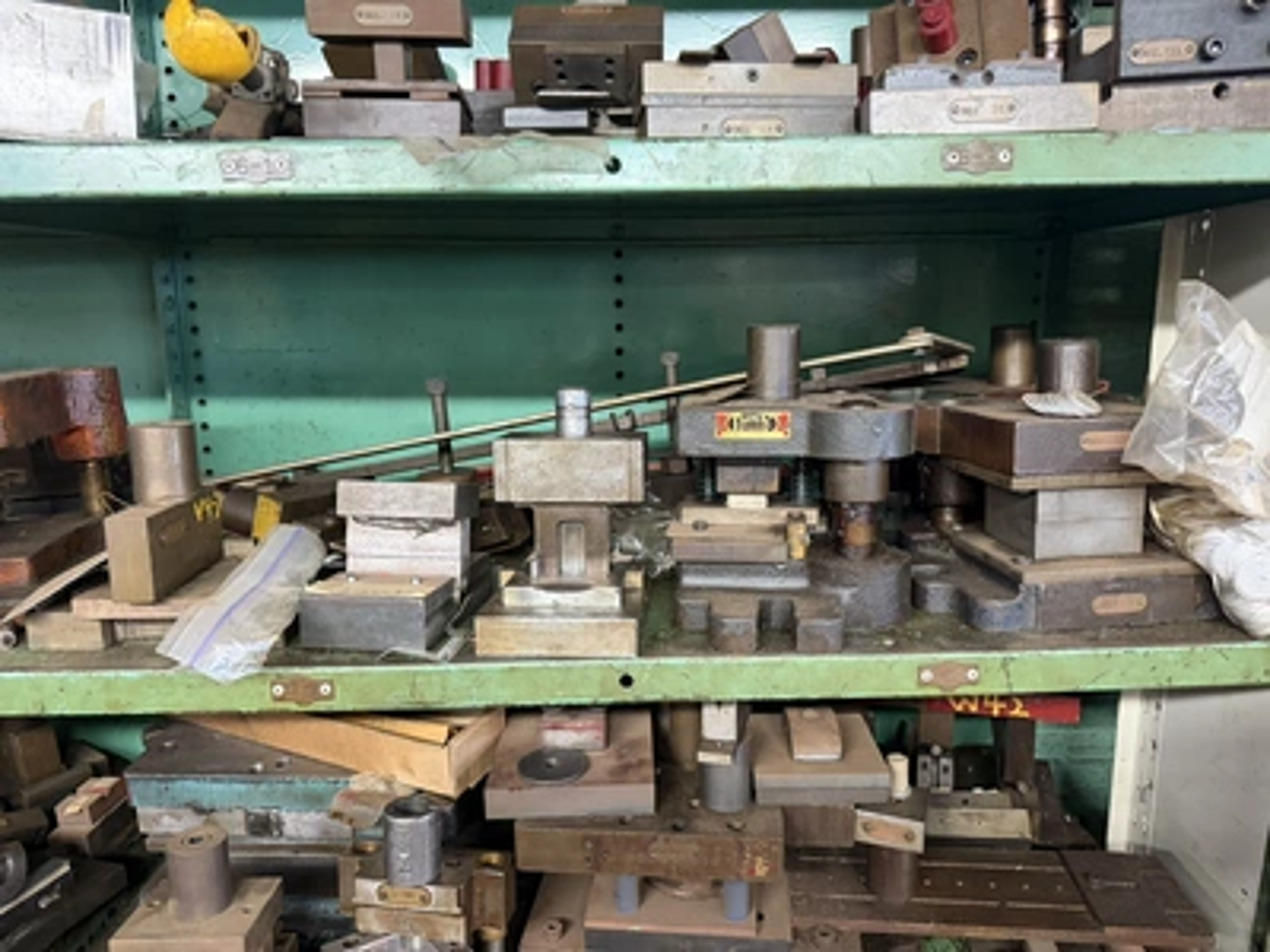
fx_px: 881
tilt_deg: -11.5
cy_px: 476
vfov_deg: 56.8
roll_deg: +0.5
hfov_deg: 71.6
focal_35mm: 24
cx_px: 635
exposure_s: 1/60
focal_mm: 6.76
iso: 500
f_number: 1.78
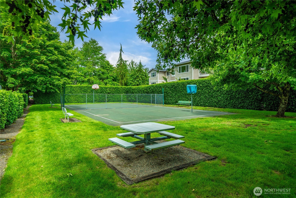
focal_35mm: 21
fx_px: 173
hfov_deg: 81.2
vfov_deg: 59.6
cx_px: 148
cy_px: 99
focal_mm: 21
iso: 80
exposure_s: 1/80
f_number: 7.1
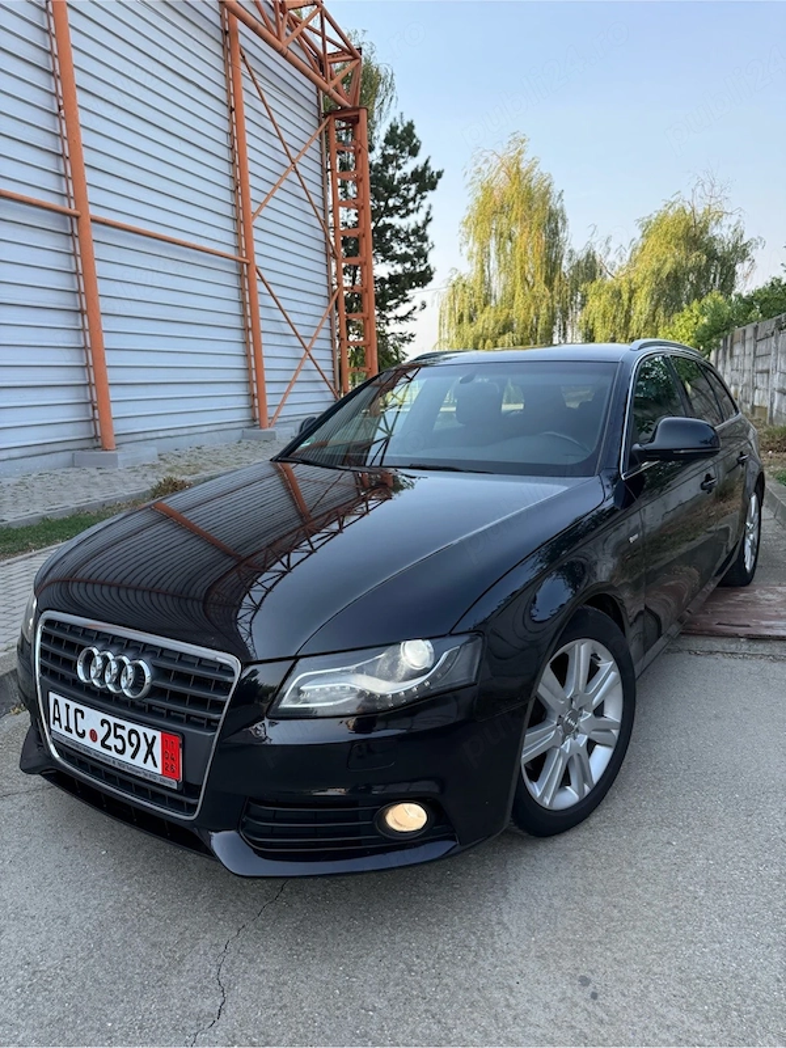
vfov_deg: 71.6
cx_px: 393
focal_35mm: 24
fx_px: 727
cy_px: 524
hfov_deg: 56.8
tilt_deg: -11.1
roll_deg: +1.2
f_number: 1.78
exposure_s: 1/1337
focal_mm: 6.76
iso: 100
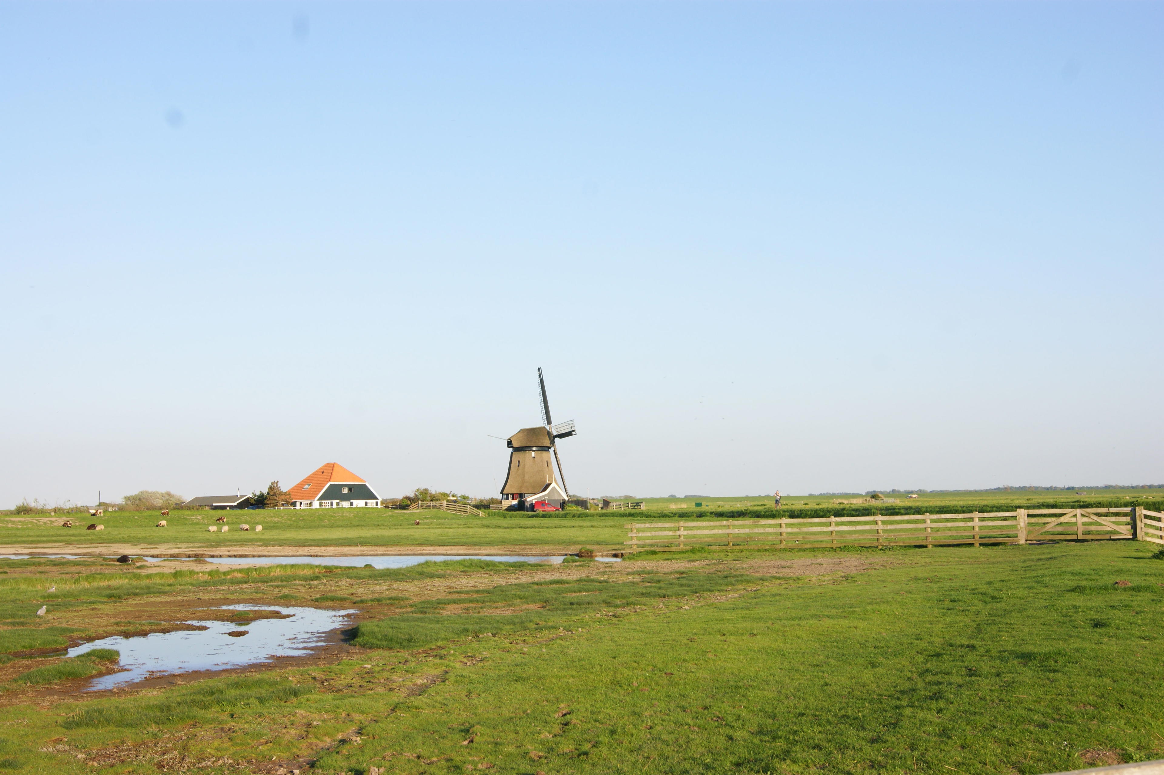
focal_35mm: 45
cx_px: 582
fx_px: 1454
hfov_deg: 43.6
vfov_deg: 29.8
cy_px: 388
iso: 100
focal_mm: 30
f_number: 11
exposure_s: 1/160
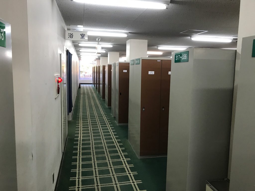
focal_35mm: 28
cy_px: 96
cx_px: 128
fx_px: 206
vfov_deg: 49.7
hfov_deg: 63.4
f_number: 1.8
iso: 40
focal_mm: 3.99
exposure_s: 1/33
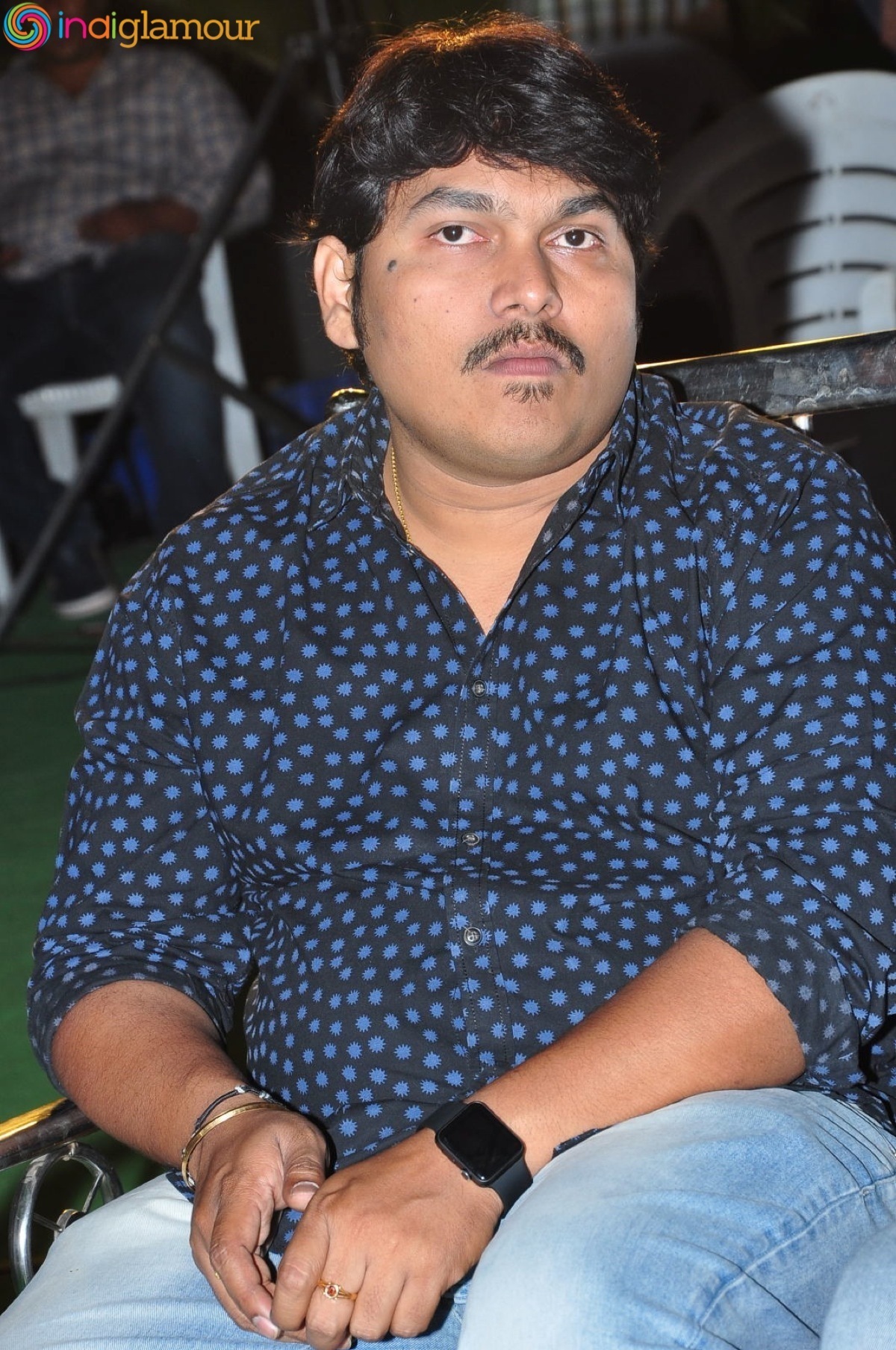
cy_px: 675
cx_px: 448
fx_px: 5504
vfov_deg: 14.0
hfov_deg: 9.3
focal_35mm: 147
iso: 400
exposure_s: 1/125
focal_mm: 98
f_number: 9
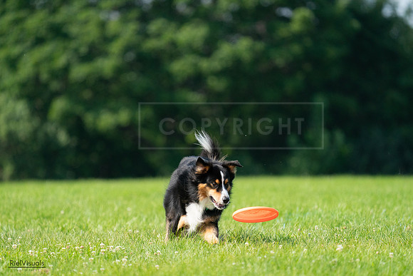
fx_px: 4716
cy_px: 138
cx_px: 206
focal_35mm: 411
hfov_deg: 5.0
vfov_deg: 3.3
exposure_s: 1/4000
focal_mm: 411
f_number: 6.3
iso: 2500
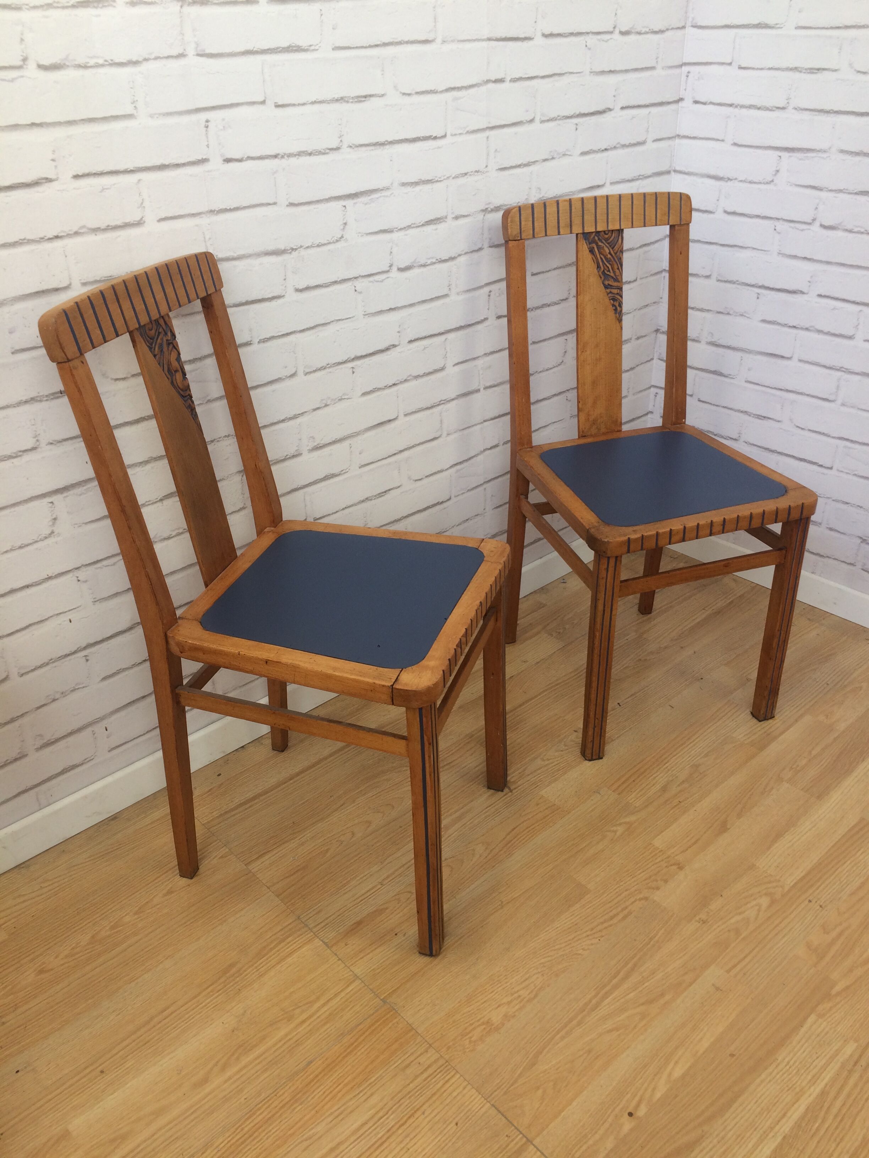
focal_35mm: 29
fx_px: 971
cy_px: 579
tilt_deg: -32.6
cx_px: 434
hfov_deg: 48.2
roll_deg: +3.9
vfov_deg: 61.7
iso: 32
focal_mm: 4.15
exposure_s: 1/50
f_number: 2.2
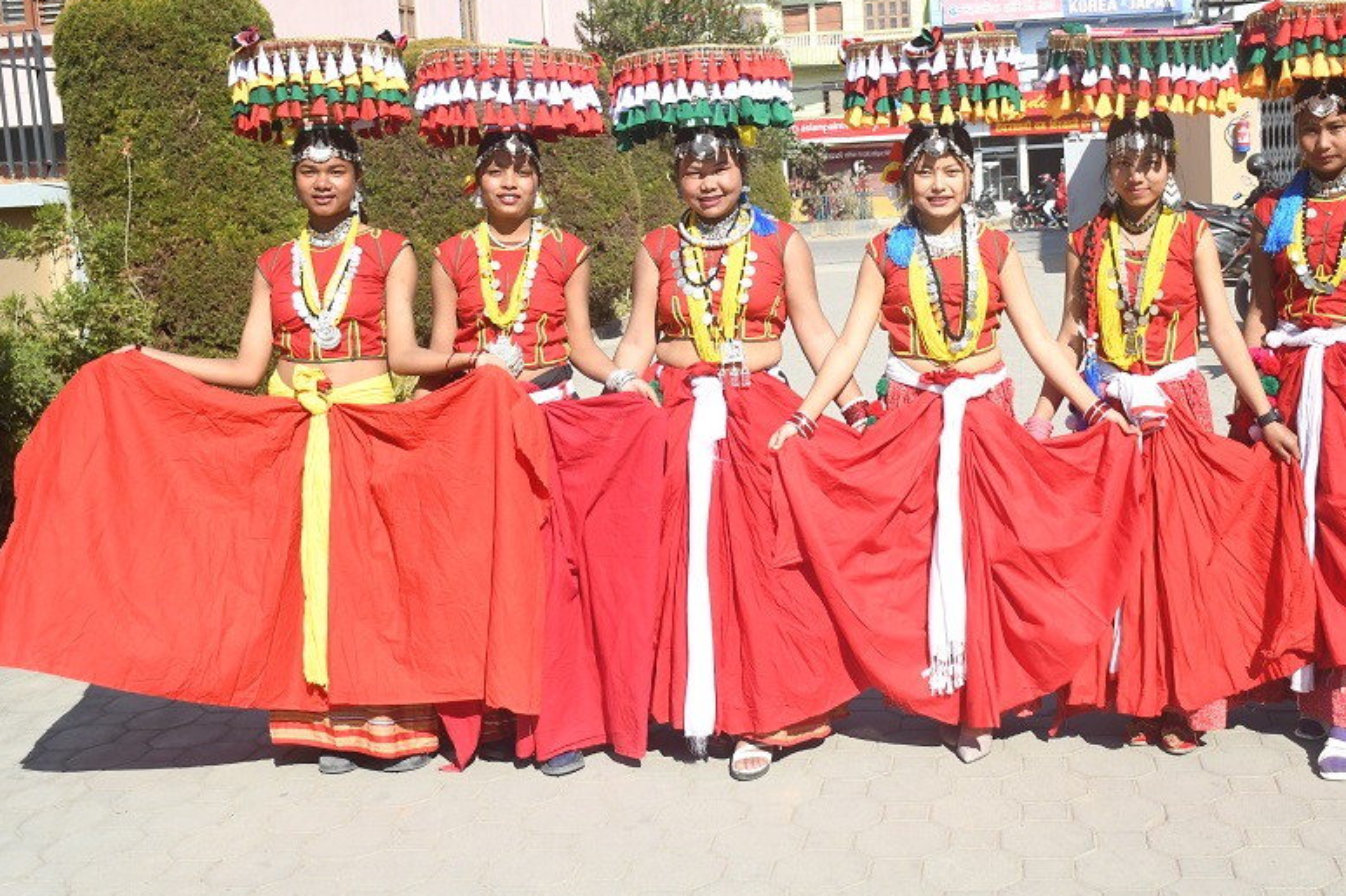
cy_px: 374
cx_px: 813
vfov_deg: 30.4
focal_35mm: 44
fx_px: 1645
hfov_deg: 44.3
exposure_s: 1/4000
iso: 640
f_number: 4
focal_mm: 23
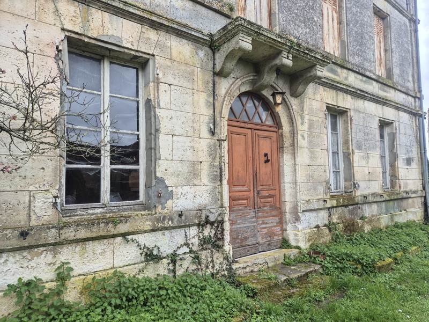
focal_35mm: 23
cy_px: 161
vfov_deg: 58.9
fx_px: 285
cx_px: 214
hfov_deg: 73.9
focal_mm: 5.4
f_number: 1.8
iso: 25
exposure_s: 1/305
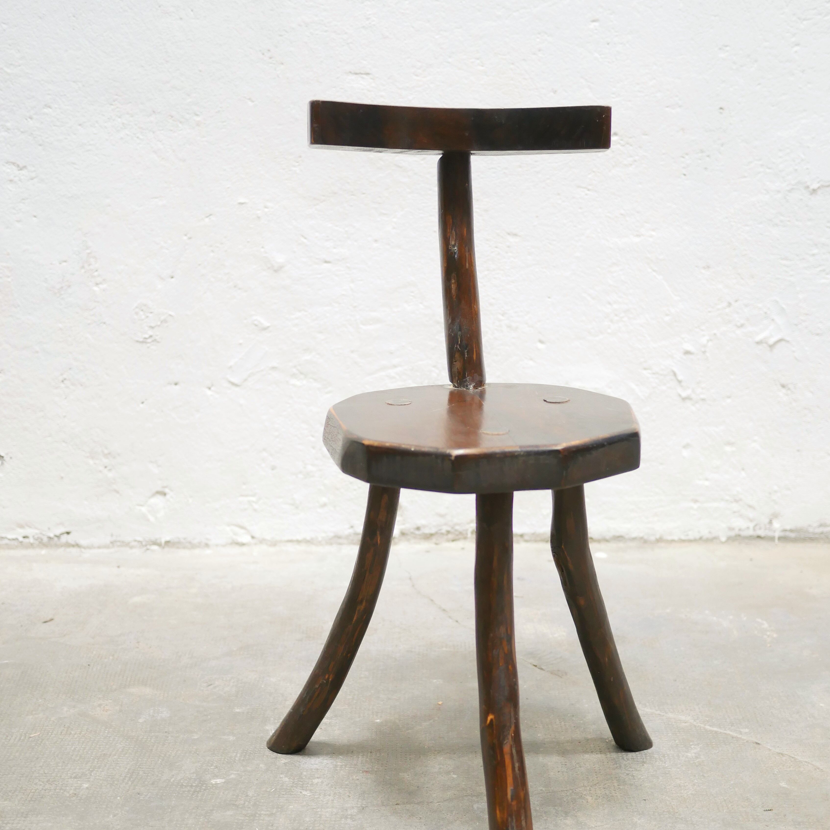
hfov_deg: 35.4
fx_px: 1302
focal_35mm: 48
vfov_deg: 35.3
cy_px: 491
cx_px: 419
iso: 800
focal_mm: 20
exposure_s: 1/60
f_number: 1.7
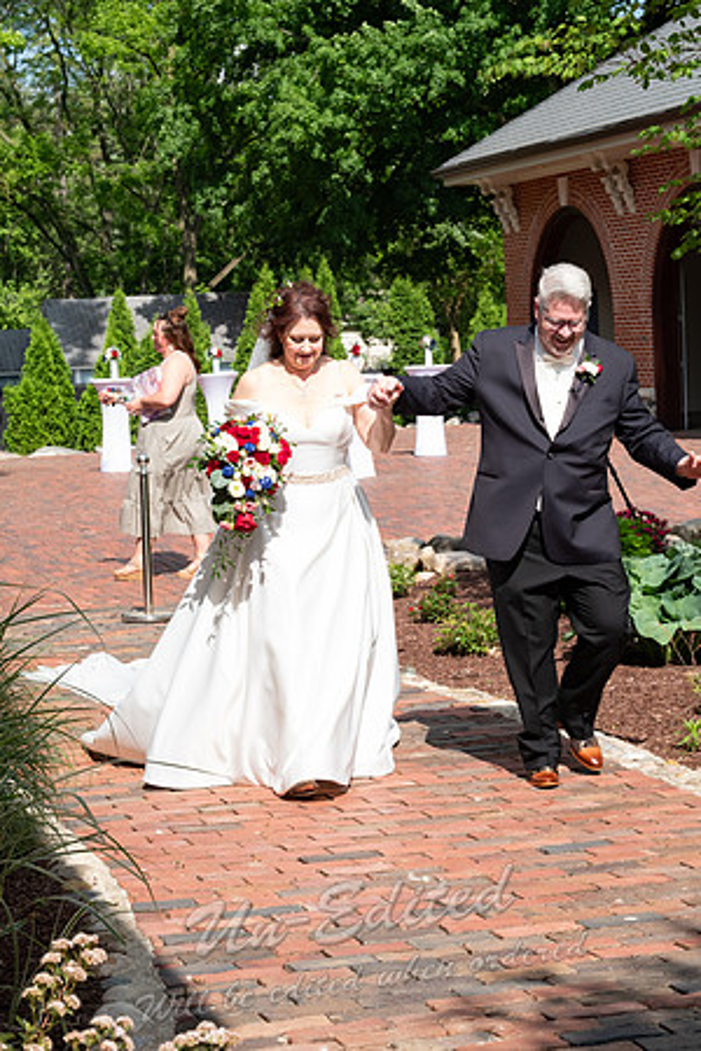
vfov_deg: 27.0
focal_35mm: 75
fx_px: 2190
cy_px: 526
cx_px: 350
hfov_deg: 18.2
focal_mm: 50
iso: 250
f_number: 9
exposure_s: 1/200
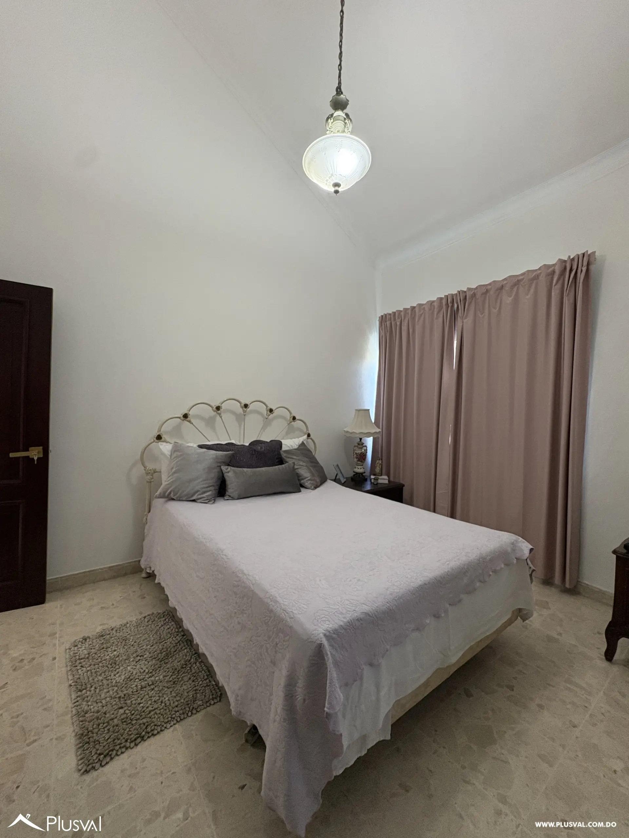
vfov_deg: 102.1
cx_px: 314
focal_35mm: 14
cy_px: 419
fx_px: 339
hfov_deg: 85.7
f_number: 2.2
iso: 250
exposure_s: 1/60
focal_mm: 2.22
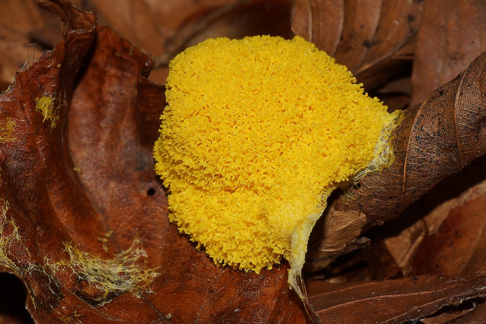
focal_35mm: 135
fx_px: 1822
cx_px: 243
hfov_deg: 15.2
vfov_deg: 10.2
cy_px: 162
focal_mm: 90
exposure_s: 1/60
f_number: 18
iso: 100
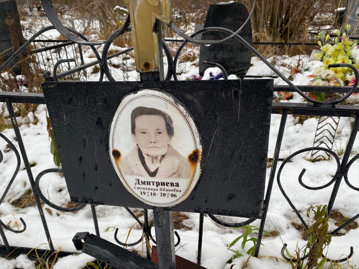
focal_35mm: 26
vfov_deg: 53.1
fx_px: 270
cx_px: 180
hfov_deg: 67.3
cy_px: 134
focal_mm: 4.25
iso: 32
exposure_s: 1/237
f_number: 1.8
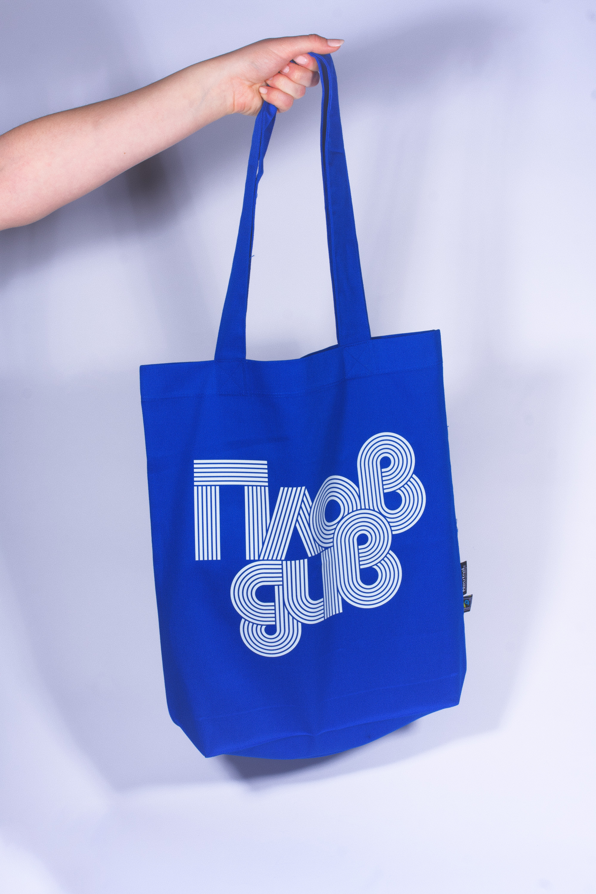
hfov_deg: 25.8
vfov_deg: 37.9
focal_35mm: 52
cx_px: 298
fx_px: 1304
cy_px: 447
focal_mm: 35
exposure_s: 1/125
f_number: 13
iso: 50
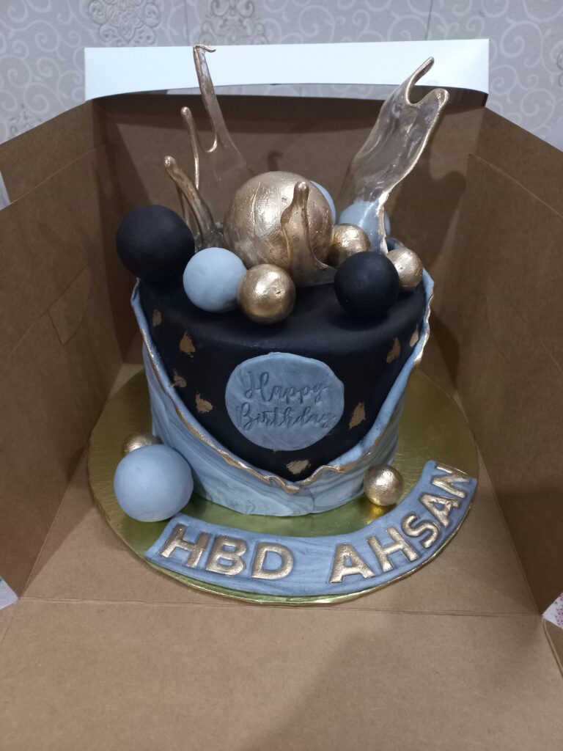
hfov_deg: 54.9
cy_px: 376
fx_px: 542
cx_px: 282
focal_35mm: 25
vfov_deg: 69.4
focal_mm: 4.6
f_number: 1.8
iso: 640
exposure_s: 1/25
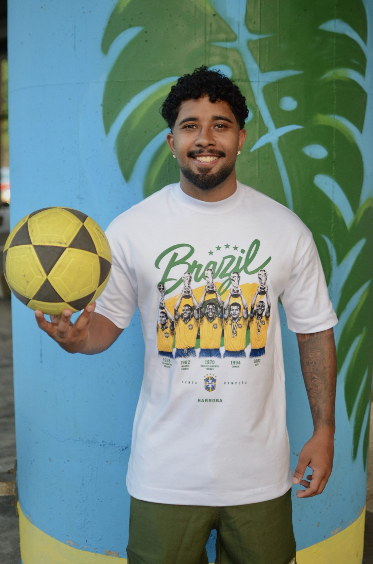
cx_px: 186
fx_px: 819
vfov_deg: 37.9
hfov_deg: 25.6
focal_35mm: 52
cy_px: 282
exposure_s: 1/160
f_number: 1.8
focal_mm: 35
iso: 640
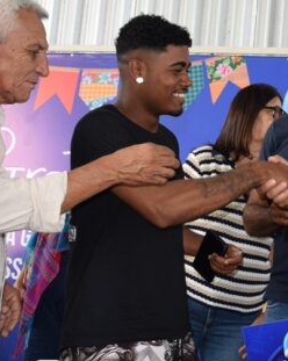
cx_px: 363
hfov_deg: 19.2
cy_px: 121
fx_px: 790
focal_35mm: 74
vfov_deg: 25.6
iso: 180
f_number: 5.6
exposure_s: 1/125
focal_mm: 22
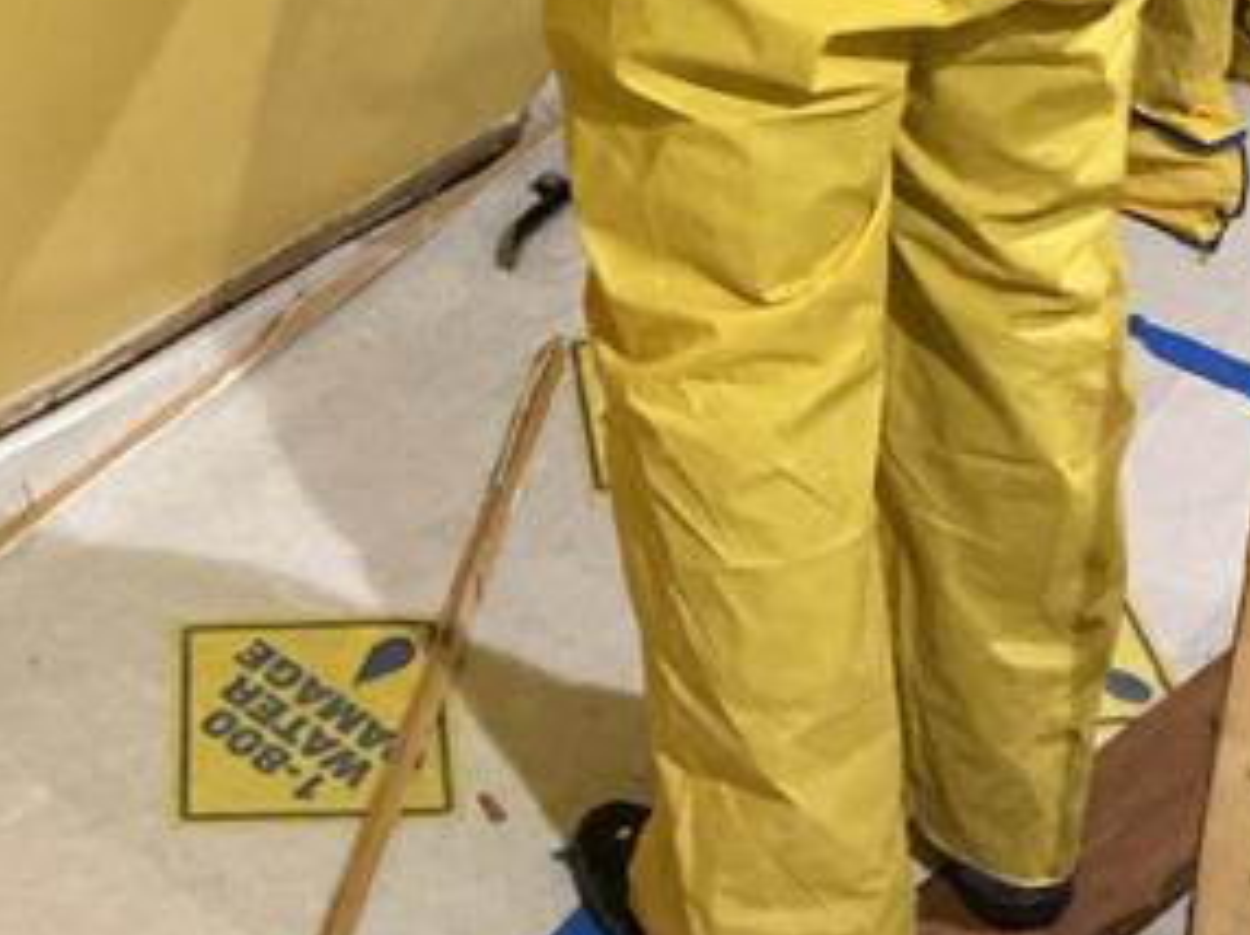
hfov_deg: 25.0
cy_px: -559
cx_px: 546
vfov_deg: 16.7
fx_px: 2814
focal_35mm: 78
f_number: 1.8
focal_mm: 3
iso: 250
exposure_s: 1/40
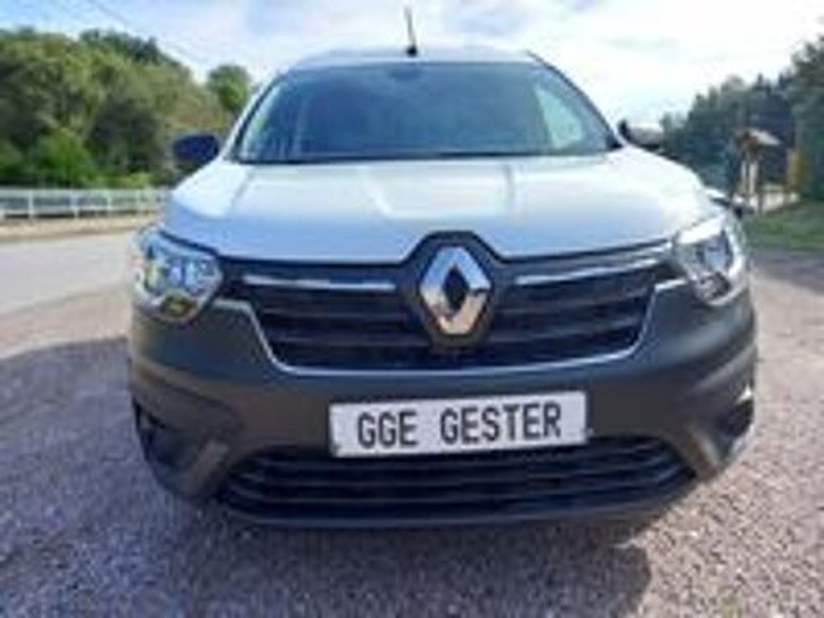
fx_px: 595
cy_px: 309
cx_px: 412
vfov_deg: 54.9
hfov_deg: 69.4
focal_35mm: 25
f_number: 2
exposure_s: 1/143
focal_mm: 4.6
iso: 25
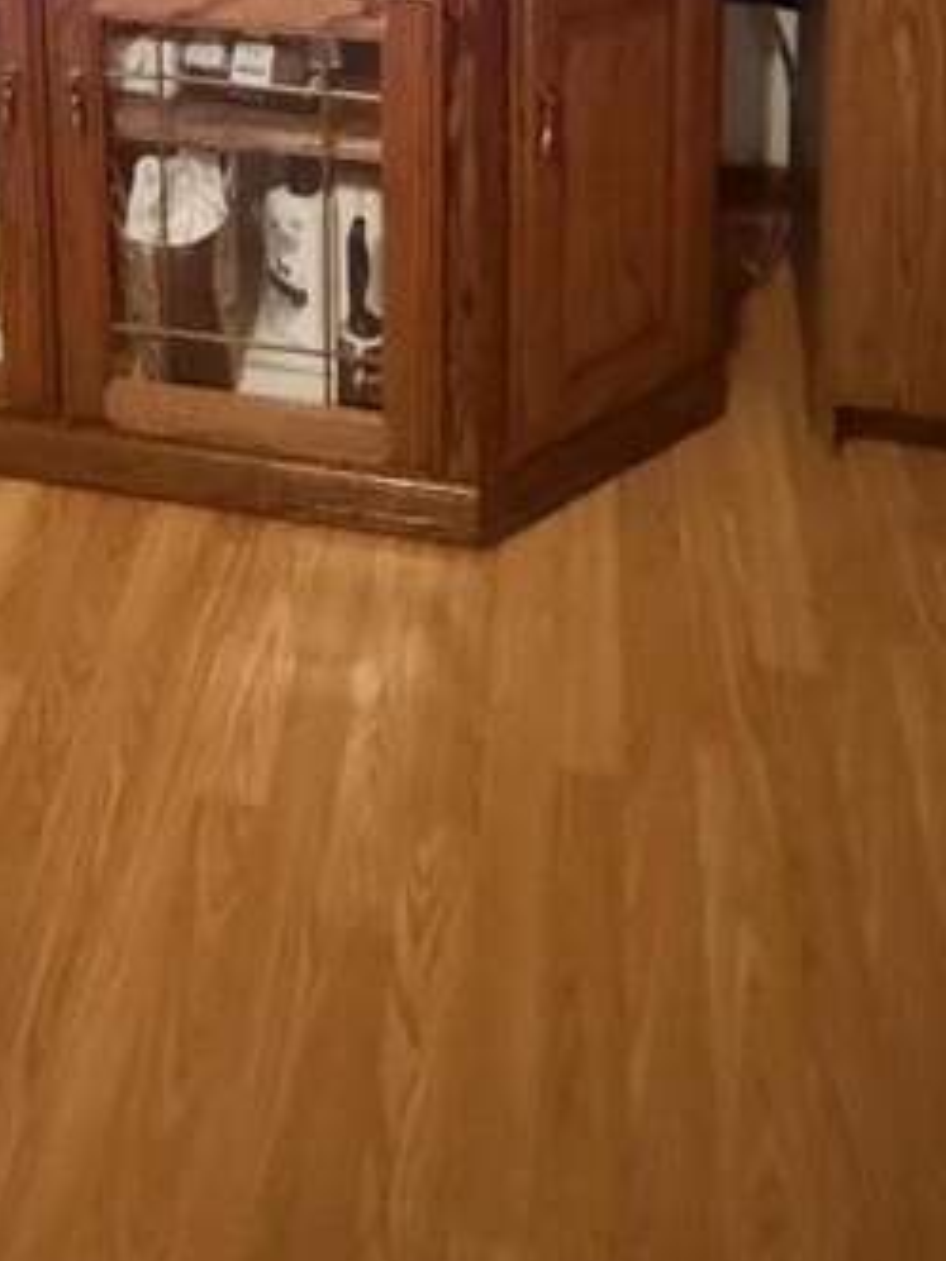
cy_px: -422
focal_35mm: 45
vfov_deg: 31.3
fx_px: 1640
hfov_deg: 31.2
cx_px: 163
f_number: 2.2
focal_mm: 2.22
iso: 1250
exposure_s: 1/60
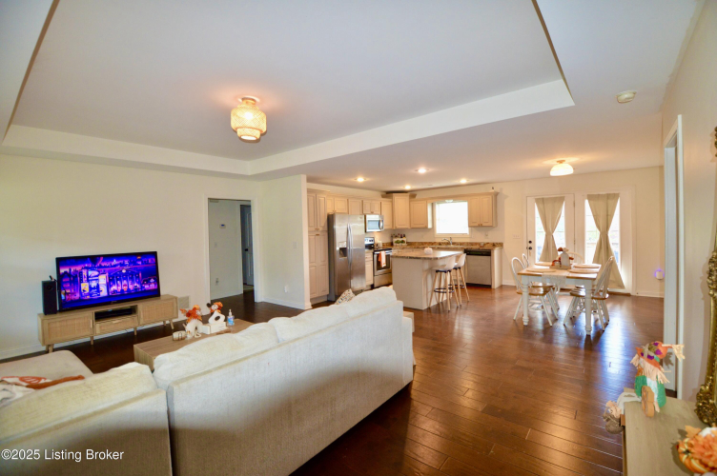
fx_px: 298
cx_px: 358
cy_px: 238
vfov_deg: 77.2
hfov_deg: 100.4
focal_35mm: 15
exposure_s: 1/60
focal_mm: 10
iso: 900
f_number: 3.5
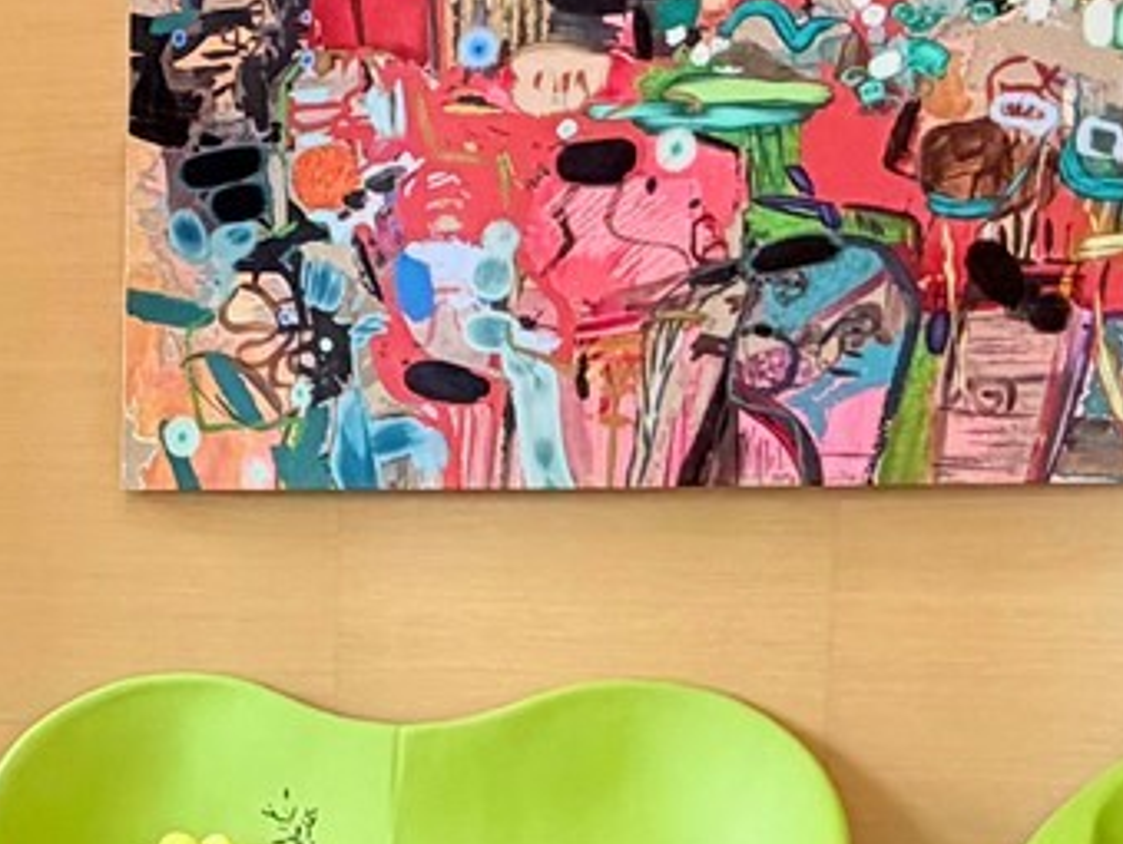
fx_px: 2143
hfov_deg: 27.1
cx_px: -86
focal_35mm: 66
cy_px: 781
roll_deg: +0.6
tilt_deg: -7.1
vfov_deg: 21.7
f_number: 2.2
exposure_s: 1/120
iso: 200
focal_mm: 2.22
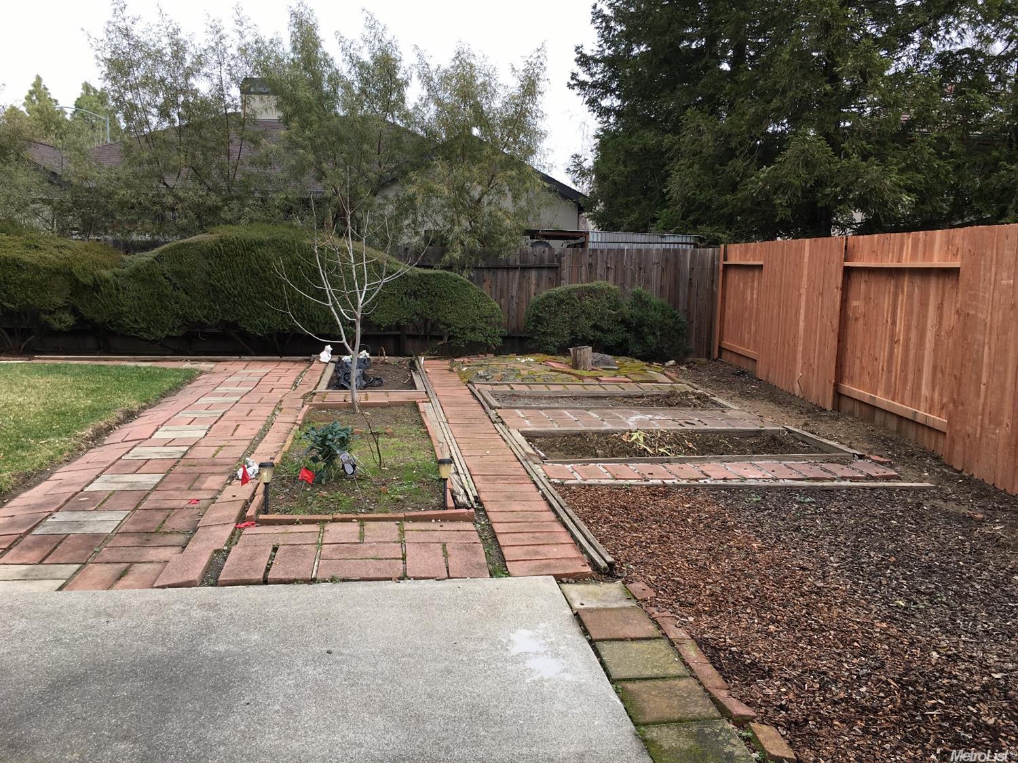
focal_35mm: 29
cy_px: 382
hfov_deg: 61.7
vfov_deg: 48.2
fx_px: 853
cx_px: 509
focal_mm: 4.15
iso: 25
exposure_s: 1/236
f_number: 2.2
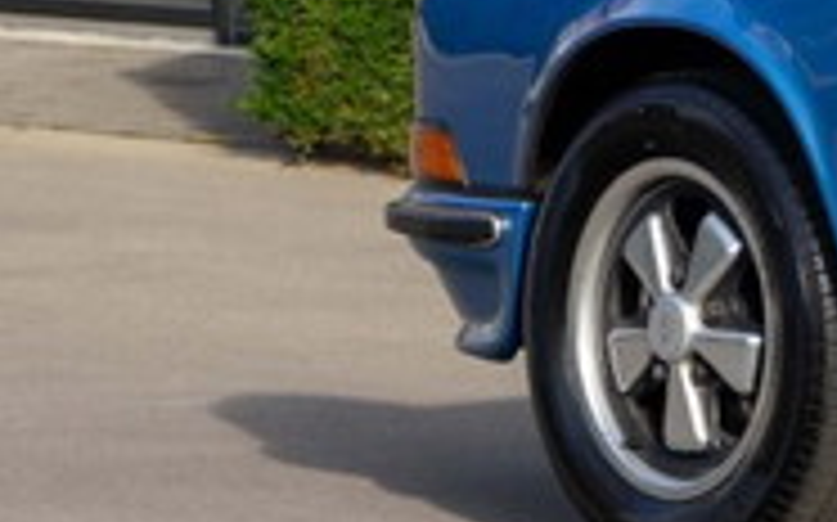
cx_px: 2007
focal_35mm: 360
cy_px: -47
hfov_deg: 5.6
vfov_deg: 3.6
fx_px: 8207
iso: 50
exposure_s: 1/60
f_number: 5.6
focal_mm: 64
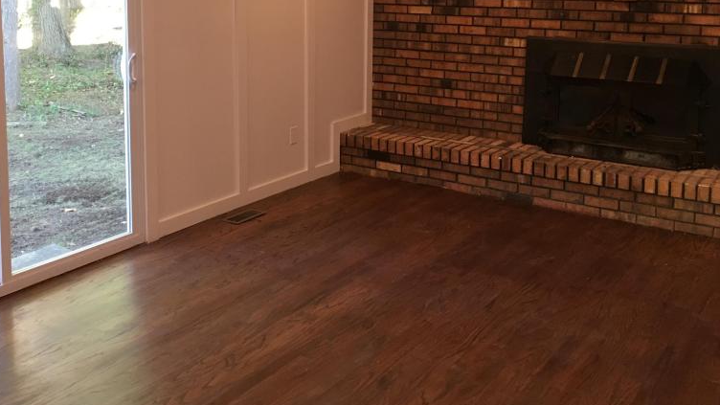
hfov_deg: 46.9
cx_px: 261
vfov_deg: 27.1
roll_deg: -0.3
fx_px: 821
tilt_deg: -7.9
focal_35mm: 43
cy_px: 75
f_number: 2.2
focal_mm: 4.15
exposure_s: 1/30
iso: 80
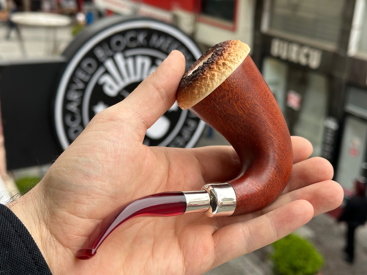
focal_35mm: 48
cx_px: 184
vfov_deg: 30.3
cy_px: 138
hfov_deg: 39.7
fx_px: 509
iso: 64
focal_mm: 6.86
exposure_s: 1/415
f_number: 1.78
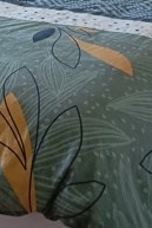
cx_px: -77
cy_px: -125
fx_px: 765
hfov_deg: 10.9
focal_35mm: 121
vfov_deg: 15.5
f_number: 1.8
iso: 663
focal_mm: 4.27
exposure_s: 1/33.3
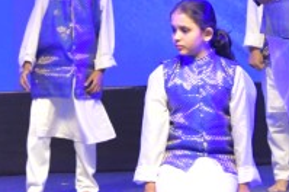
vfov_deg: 4.3
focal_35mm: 314
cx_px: 286
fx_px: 2517
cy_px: -126
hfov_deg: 6.6
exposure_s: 1/160
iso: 1600
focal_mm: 52
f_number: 8
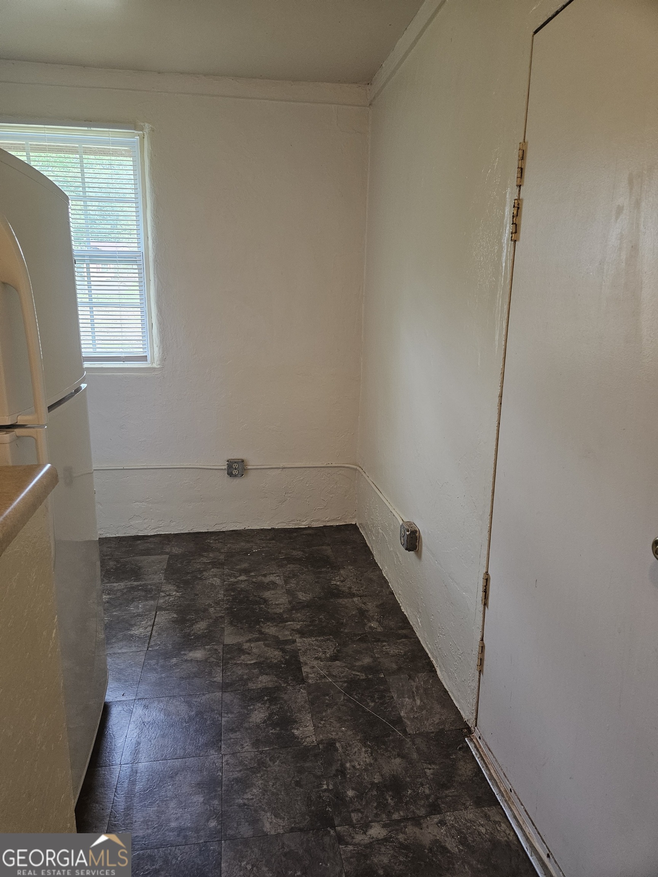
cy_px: 438
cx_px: 329
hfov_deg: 58.9
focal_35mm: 23
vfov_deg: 73.9
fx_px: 583
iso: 250
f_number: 1.8
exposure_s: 1/120
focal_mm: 5.4
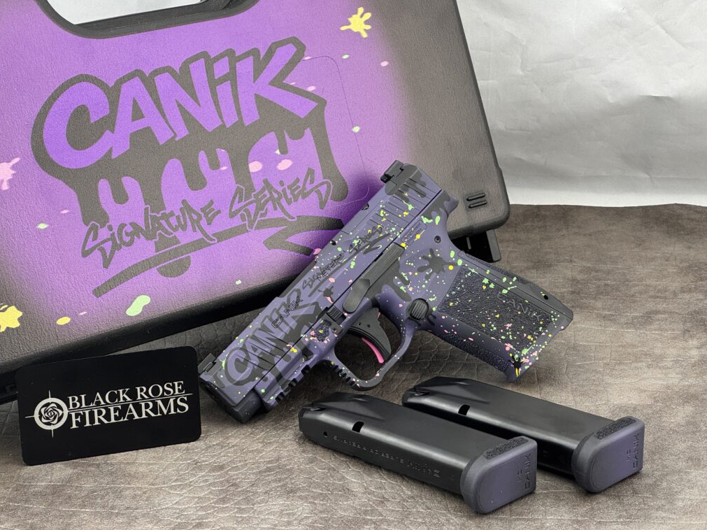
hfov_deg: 25.0
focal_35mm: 78
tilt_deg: -24.7
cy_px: 262
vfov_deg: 18.9
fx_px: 1593
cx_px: 353
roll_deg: -1.1
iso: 100
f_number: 2.8
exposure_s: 1/120
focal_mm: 9
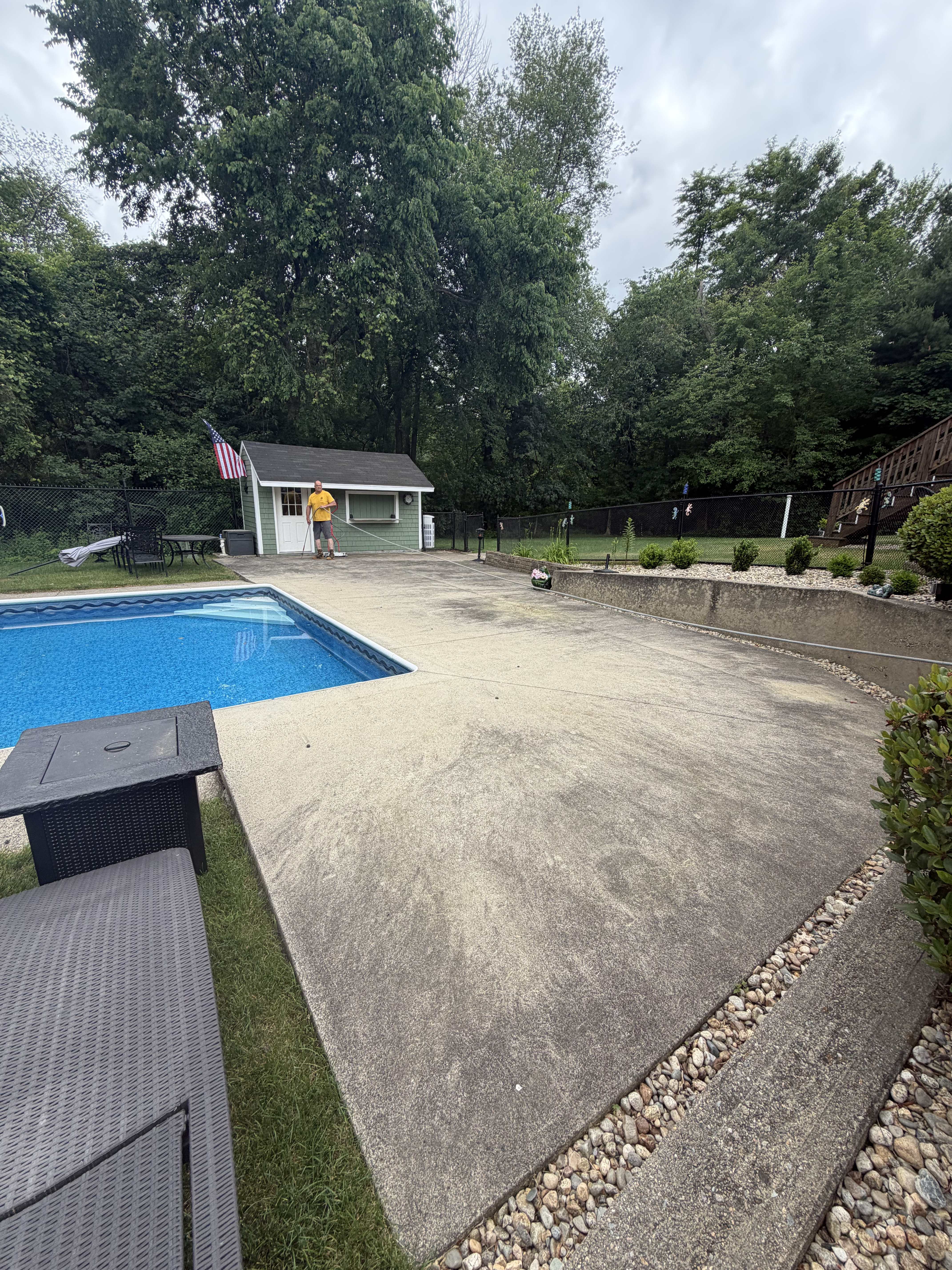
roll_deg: -2.3
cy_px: 635
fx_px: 513
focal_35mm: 14
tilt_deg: -14.8
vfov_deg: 102.1
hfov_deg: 85.7
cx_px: 476
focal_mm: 2.22
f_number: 2.2
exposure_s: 1/270
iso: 50
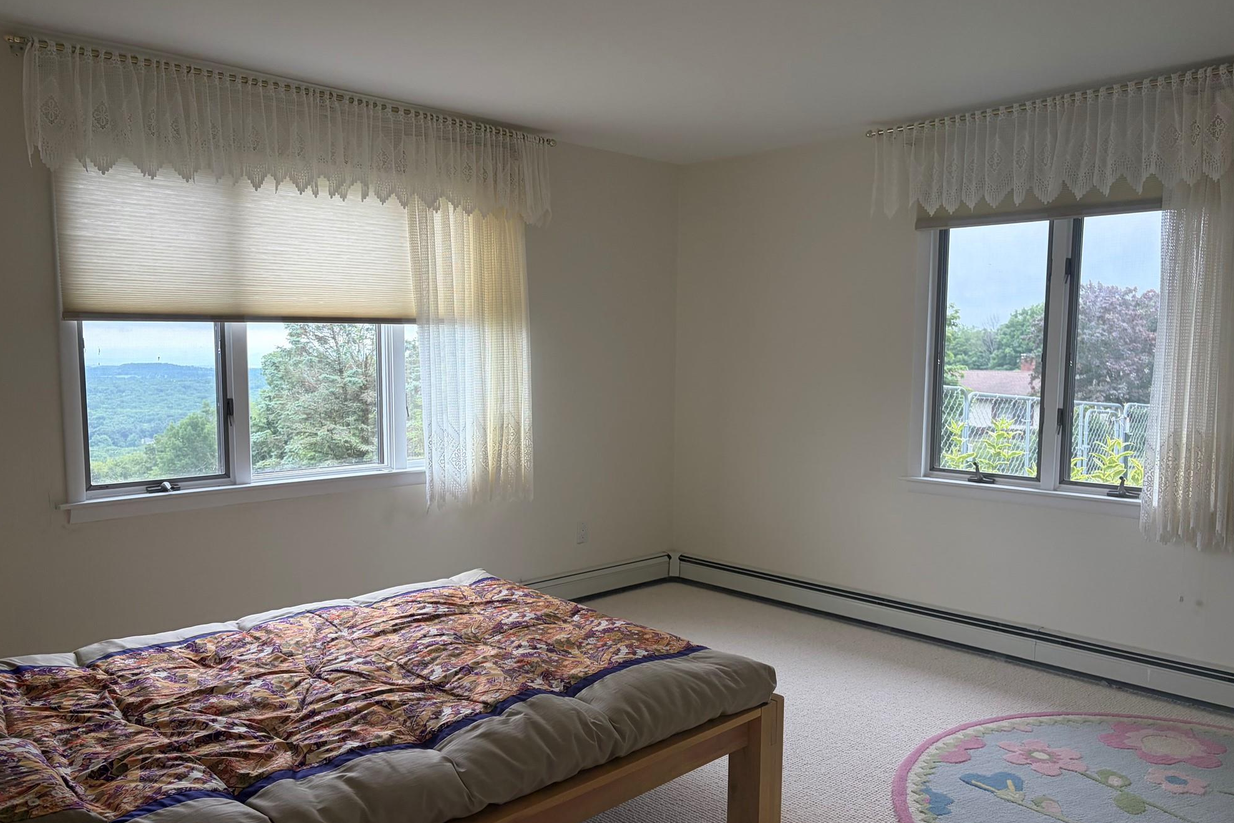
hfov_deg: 65.5
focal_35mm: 28
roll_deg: +0.7
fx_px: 960
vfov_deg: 46.4
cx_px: 632
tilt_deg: -5.5
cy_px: 442
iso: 125
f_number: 1.6
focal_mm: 5.96
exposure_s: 1/193
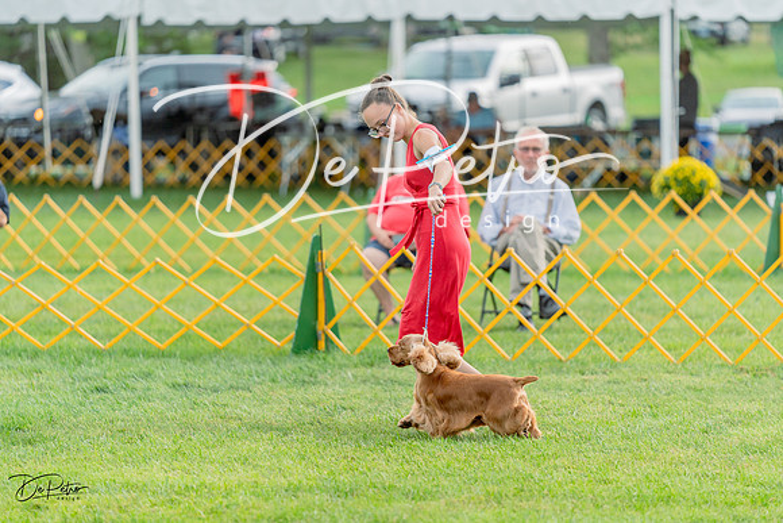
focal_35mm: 200
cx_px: 392
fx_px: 4351
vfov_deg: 6.9
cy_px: 262
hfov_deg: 10.3
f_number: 2.8
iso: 1000
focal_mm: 200
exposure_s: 1/640
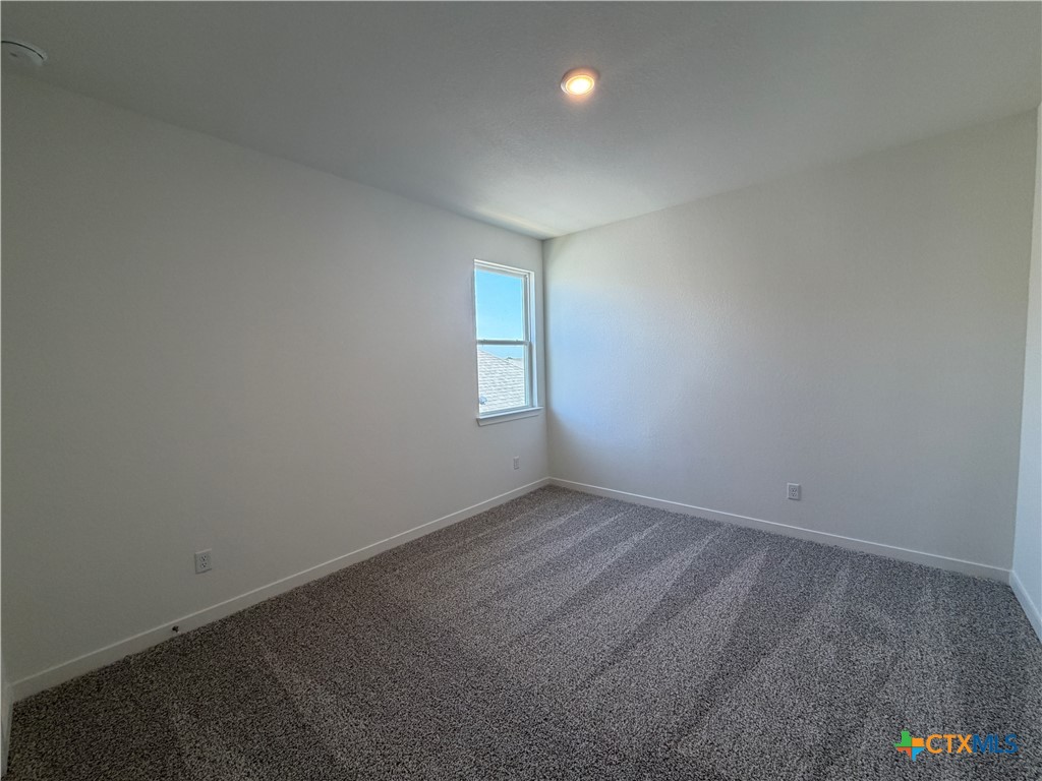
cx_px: 521
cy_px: 390
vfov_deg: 85.7
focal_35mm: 14
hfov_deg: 102.1
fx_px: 421
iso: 160
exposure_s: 1/120
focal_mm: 2.22
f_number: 2.2
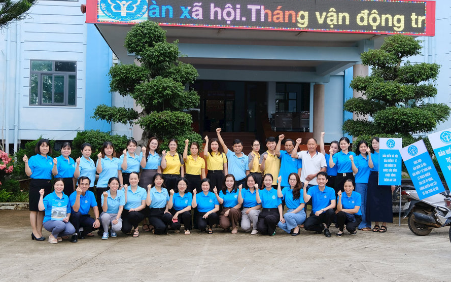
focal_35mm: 33
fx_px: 406
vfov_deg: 38.3
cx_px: 226
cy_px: 132
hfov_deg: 58.1
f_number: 4.5
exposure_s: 1/100
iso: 320
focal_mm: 21.2
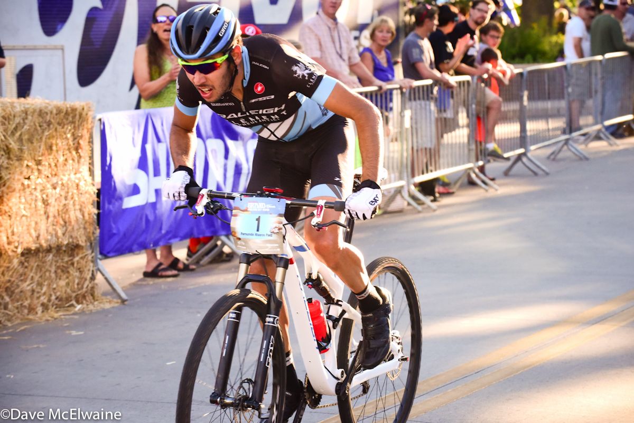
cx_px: 317
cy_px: 212
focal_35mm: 125
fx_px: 2202
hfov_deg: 16.4
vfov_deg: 11.0
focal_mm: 125
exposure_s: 1/1000
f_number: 3.5
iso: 2500
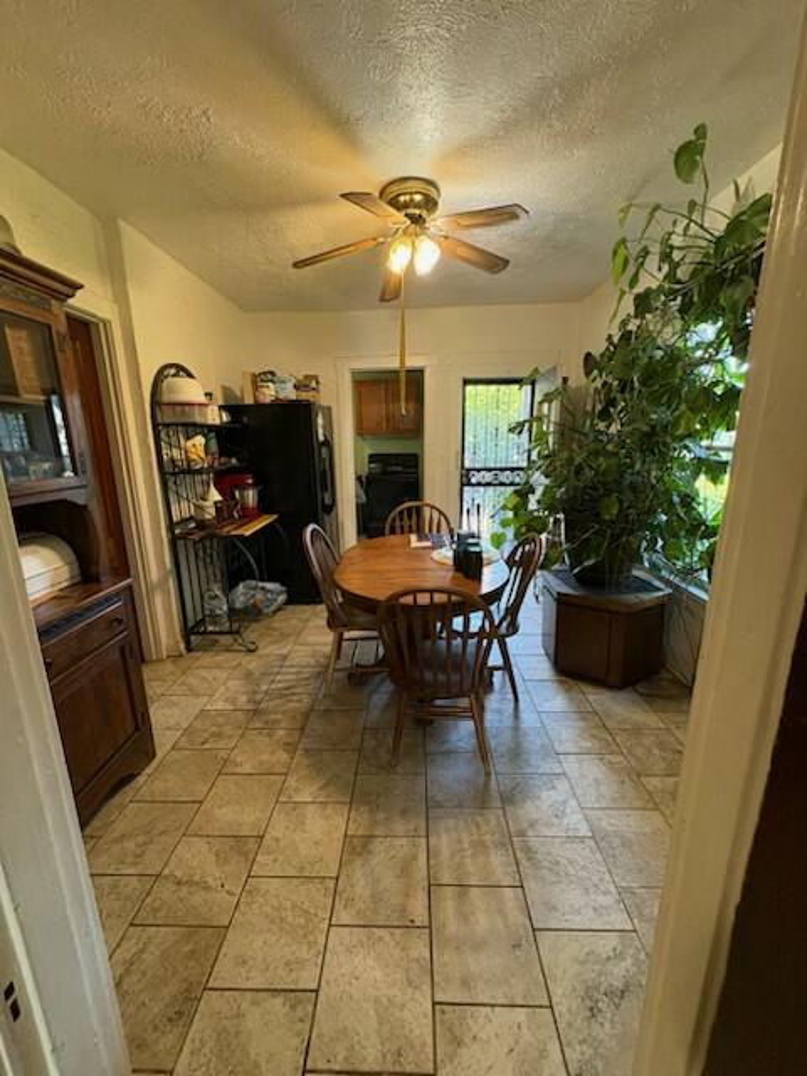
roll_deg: +0.3
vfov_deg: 102.1
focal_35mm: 14
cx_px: 404
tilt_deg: -10.9
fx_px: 435
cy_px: 538
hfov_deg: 85.7
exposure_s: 1/60
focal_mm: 2.22
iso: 320
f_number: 2.2
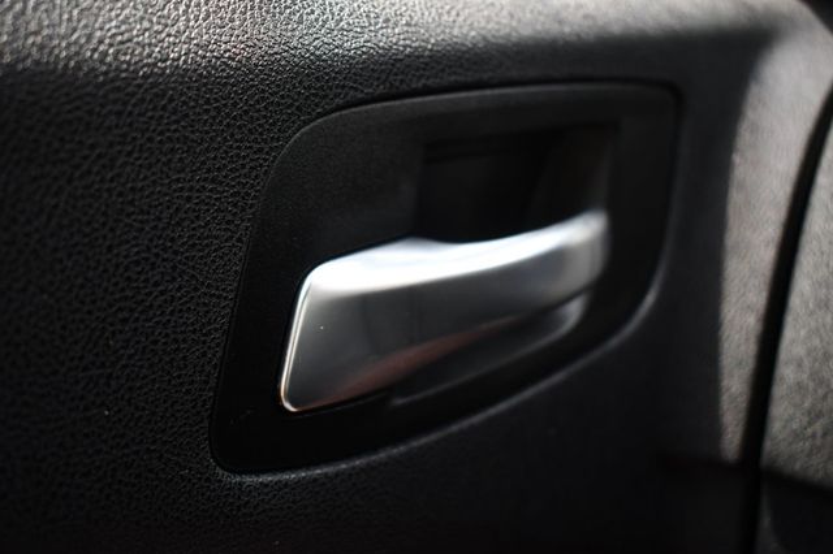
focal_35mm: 43
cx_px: 416
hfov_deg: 45.5
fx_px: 994
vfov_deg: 31.2
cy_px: 277
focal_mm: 29
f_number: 4.2
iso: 450
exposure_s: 1/250
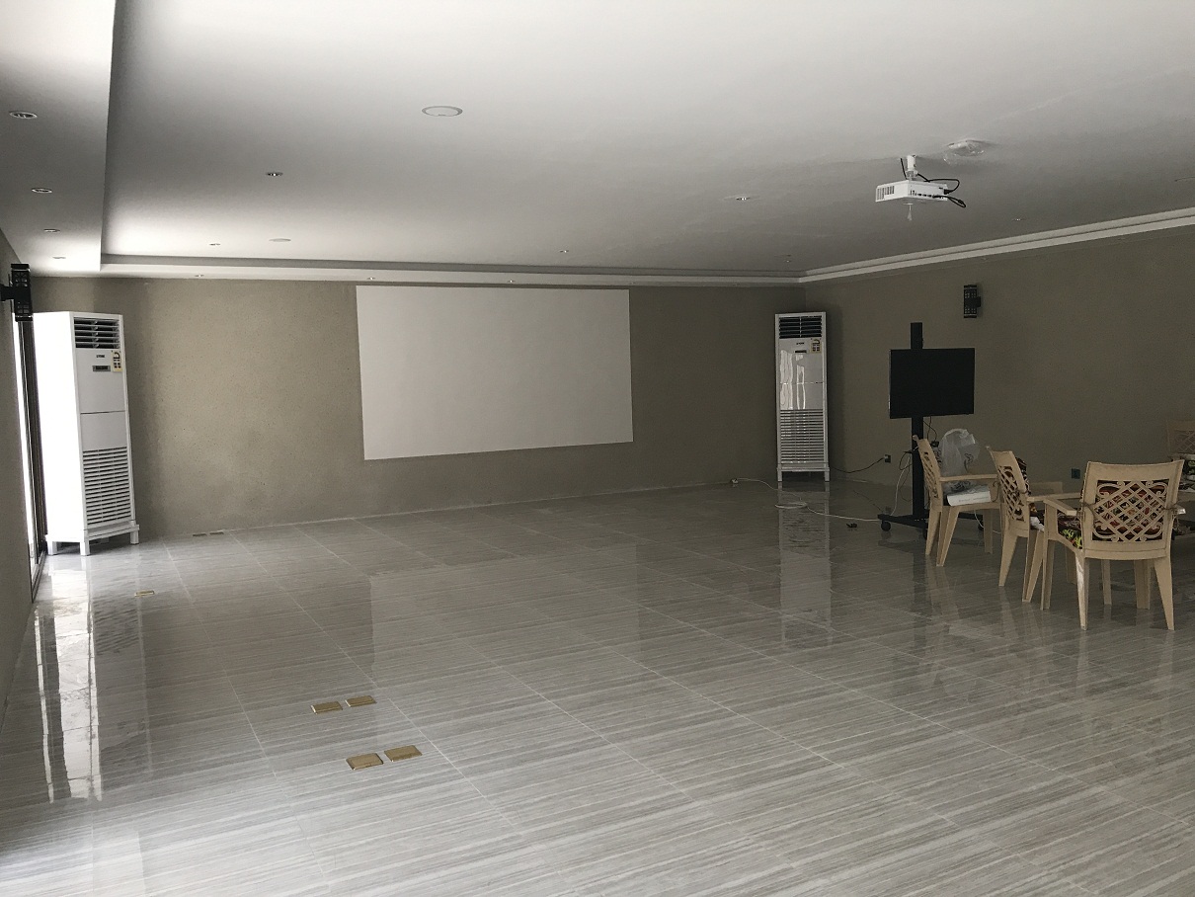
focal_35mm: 28
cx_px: 598
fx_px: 967
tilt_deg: -3.1
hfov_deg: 63.4
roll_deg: +1.4
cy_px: 448
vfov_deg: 49.8
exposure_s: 1/40
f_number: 1.8
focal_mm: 3.99
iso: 25
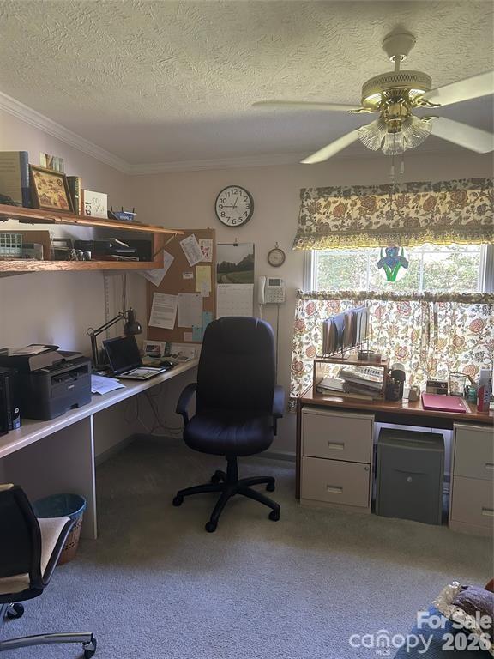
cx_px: 247
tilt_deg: -8.0
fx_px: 495
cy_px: 330
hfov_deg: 53.1
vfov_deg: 67.3
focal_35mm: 26
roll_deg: -0.2
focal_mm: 5.7
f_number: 1.5
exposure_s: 1/60
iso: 320
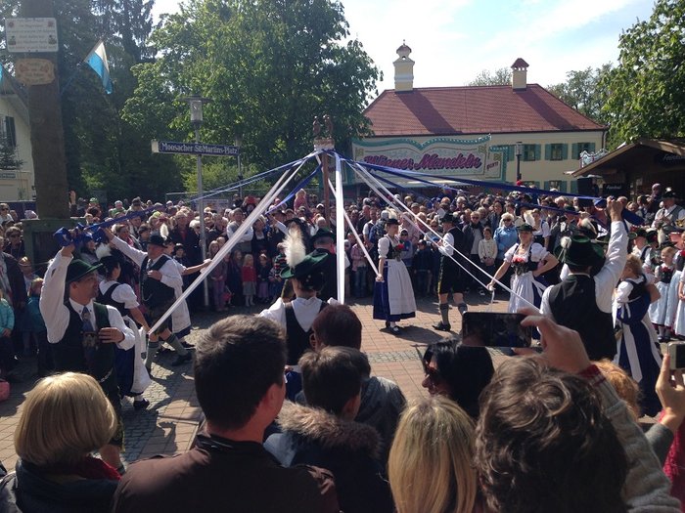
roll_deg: +2.1
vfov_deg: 42.9
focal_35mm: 33
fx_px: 653
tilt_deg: -7.6
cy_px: 256
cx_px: 342
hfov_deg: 55.4
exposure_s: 1/1261
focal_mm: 4.12
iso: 50
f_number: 2.4
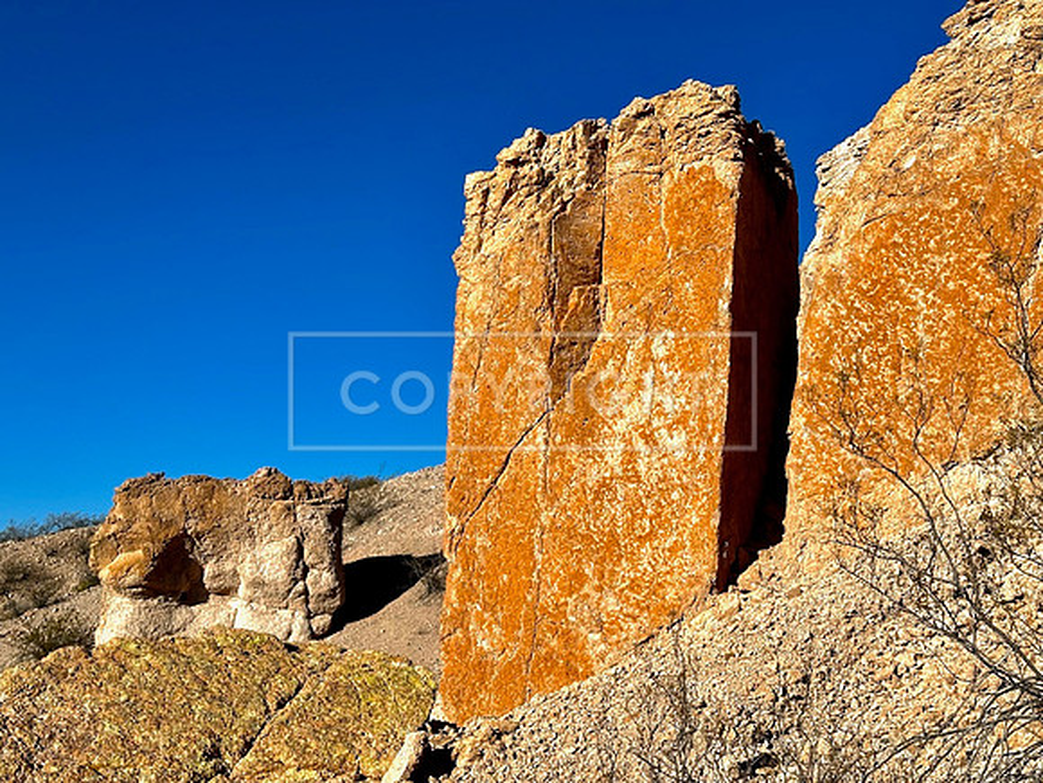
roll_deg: -2.6
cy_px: 392
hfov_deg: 39.7
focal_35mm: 48
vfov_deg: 30.3
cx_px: 522
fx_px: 1446
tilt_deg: +9.1
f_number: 1.78
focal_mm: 6.86
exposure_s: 1/7092
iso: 64
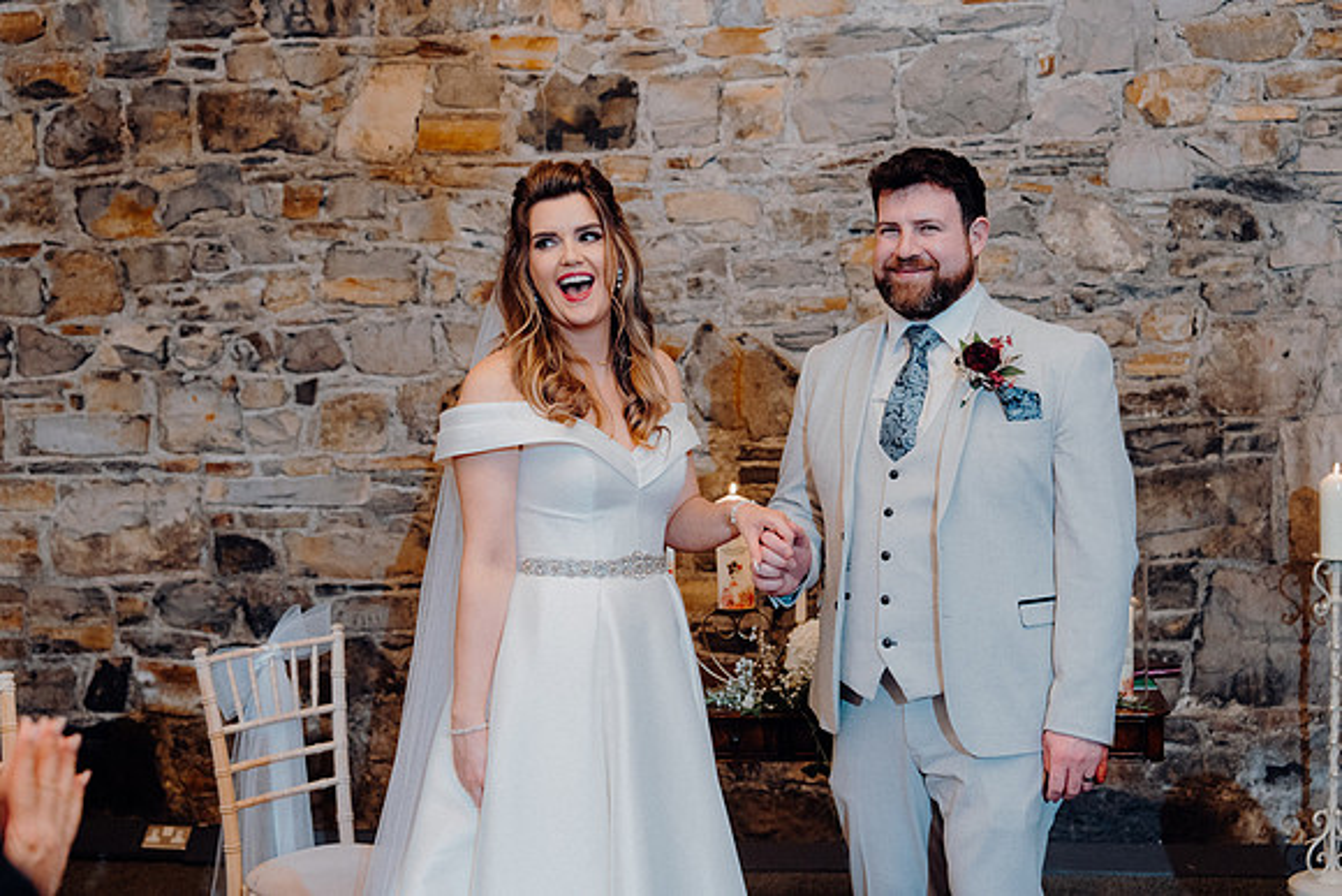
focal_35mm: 48
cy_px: 448
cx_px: 671
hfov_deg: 41.1
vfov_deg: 28.1
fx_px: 1790
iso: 2500
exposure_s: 1/200
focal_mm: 48
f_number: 3.5
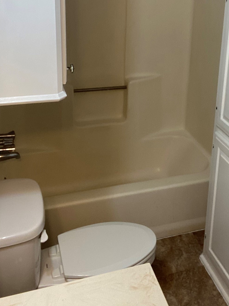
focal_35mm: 47
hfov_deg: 30.2
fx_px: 415
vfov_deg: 39.3
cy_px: 75
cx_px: 179
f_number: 2.2
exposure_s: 1/60
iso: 160
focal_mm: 2.71
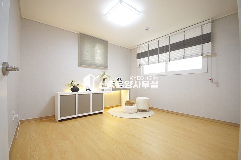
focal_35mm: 15
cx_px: 120
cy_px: 80
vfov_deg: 77.2
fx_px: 100
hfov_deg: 100.4
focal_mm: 10
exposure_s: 1/25
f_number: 5.6
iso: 800
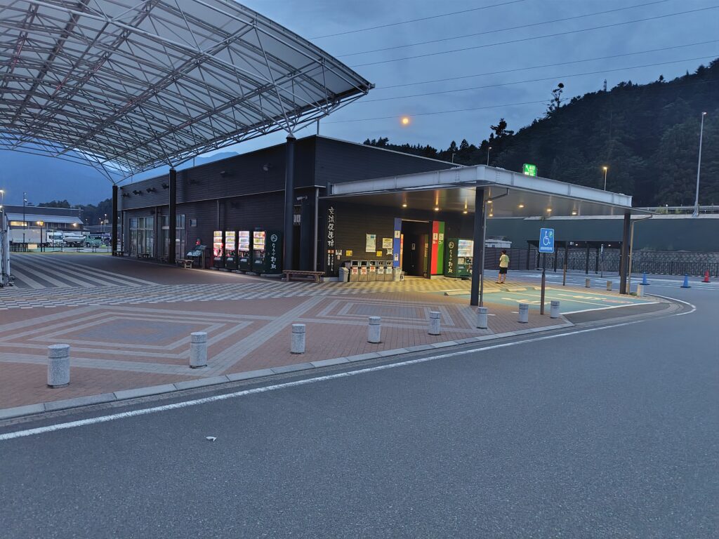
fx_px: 478
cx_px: 360
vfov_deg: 58.9
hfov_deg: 73.9
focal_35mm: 23
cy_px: 270
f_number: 1.9
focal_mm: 5.6
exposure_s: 1/60
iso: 1253
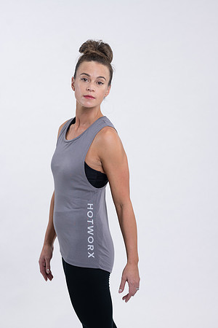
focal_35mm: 85
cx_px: 109
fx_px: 772
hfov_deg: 16.1
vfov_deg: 23.9
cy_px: 164
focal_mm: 85
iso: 200
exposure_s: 1/125
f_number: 4
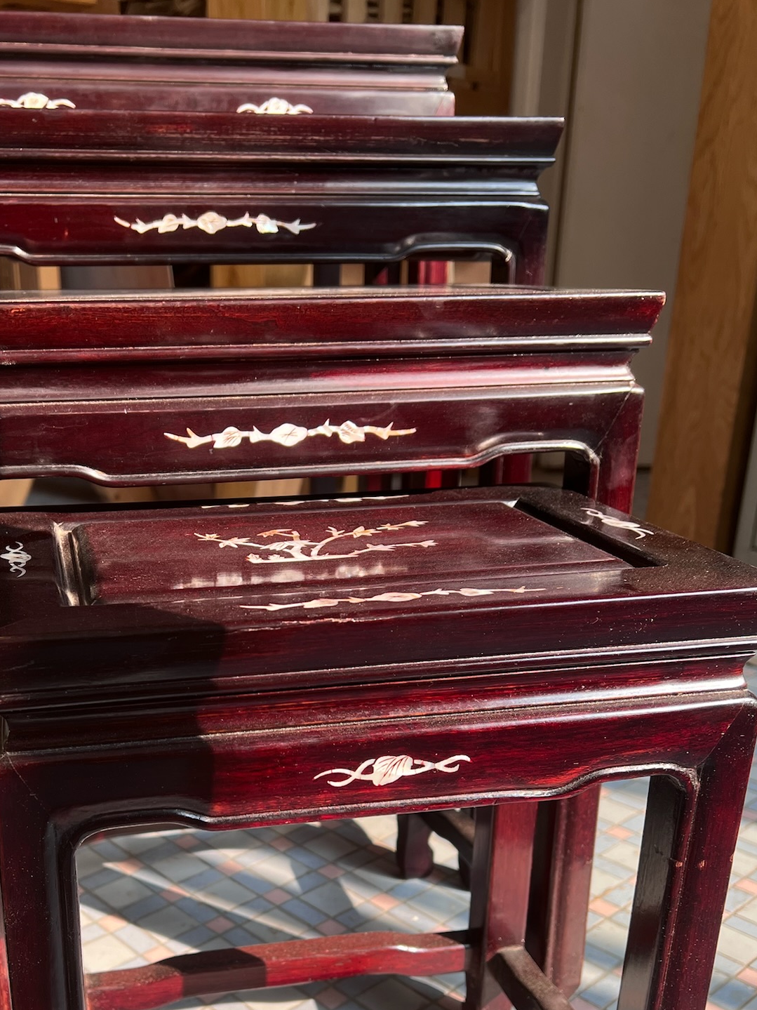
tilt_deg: -21.4
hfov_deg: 38.2
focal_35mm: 37
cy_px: 710
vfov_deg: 48.9
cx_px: 253
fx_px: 1079
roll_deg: +0.6
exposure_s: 1/397
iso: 50
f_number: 1.5
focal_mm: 5.7
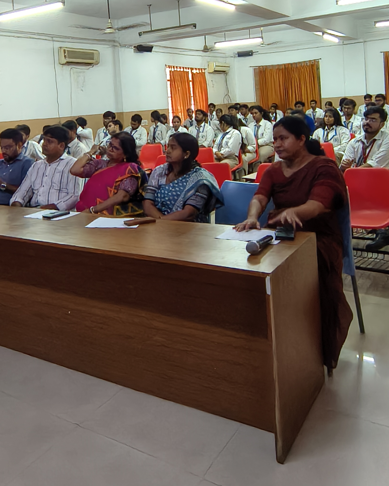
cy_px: 118
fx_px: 475
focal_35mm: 33
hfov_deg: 44.3
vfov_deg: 51.8
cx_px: 151
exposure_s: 1/50
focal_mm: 1.64
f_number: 2.2
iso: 1053
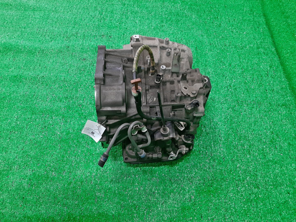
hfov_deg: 67.3
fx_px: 222
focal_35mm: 26
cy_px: 111
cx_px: 148
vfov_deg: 53.1
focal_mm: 3.93
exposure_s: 1/50
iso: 109
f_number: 1.7
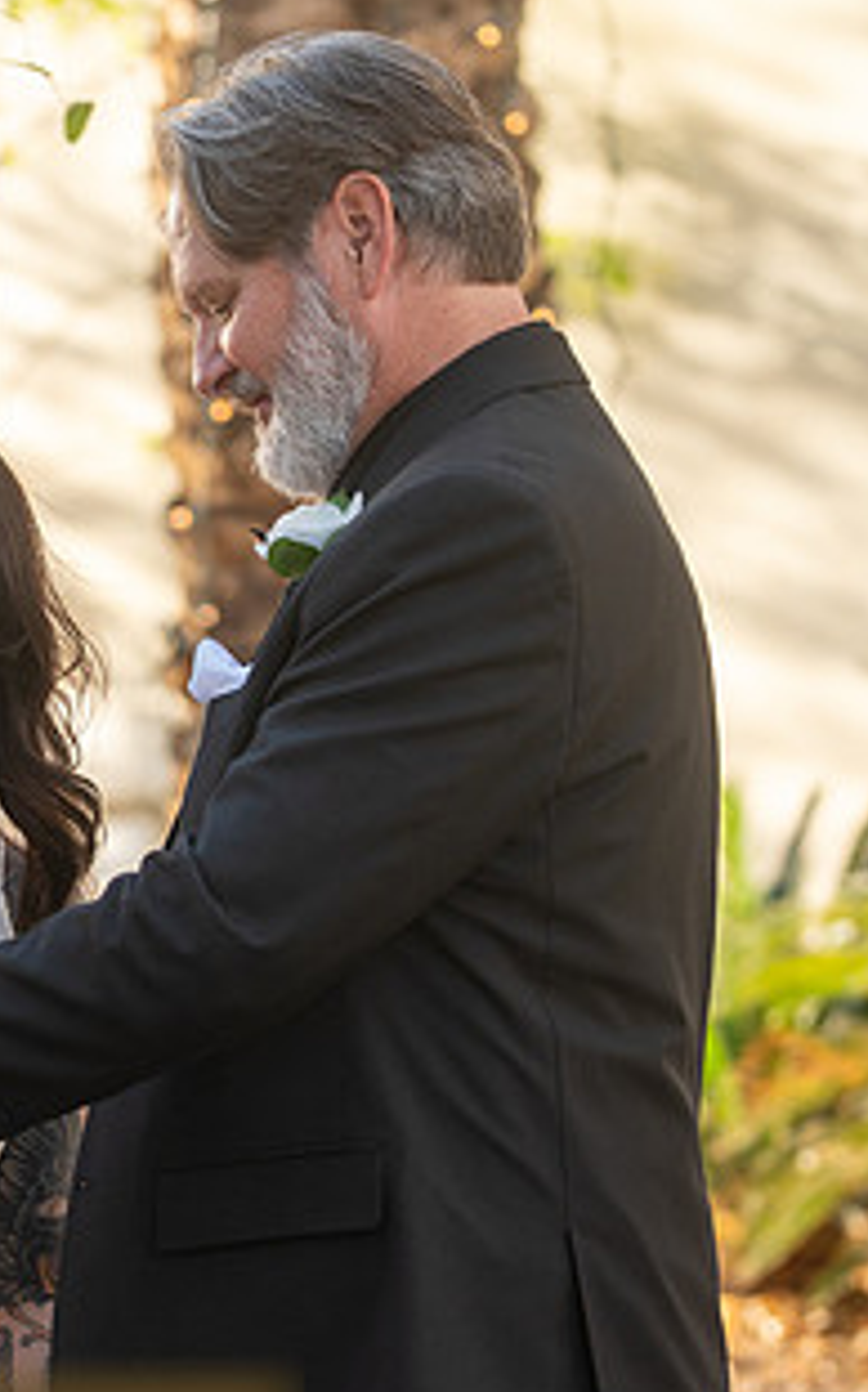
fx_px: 10575
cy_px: 706
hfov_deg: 4.7
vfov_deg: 7.5
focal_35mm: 279
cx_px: -3
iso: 400
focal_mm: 135
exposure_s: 1/250
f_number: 4
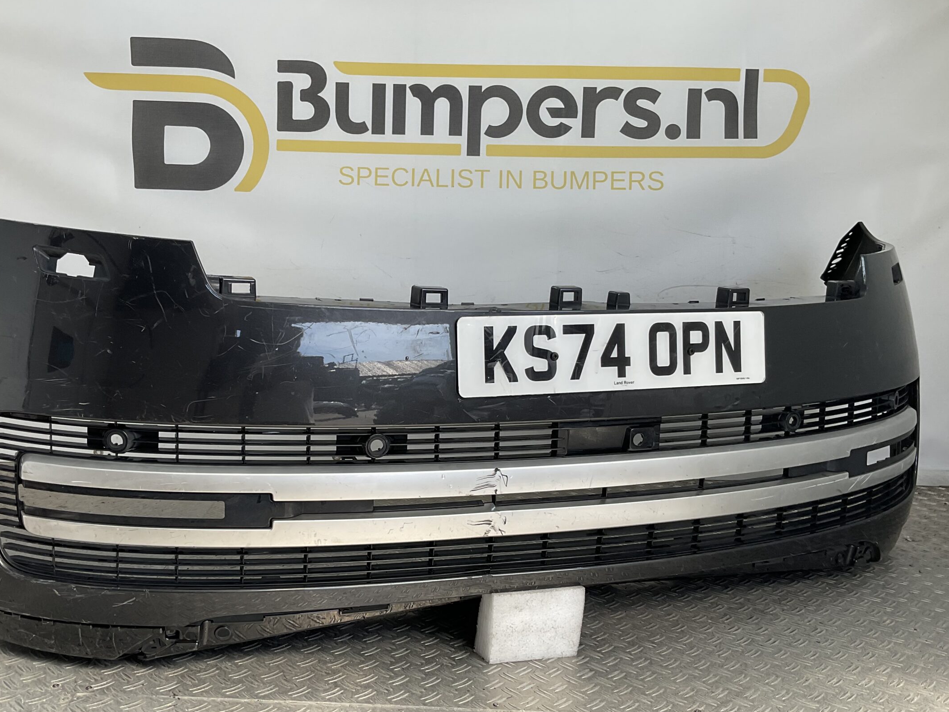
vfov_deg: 40.7
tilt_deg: -7.7
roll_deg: -2.9
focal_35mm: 35
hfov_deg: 52.5
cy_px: 360
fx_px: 960
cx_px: 411
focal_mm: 3
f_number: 1.8
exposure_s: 1/327
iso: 16
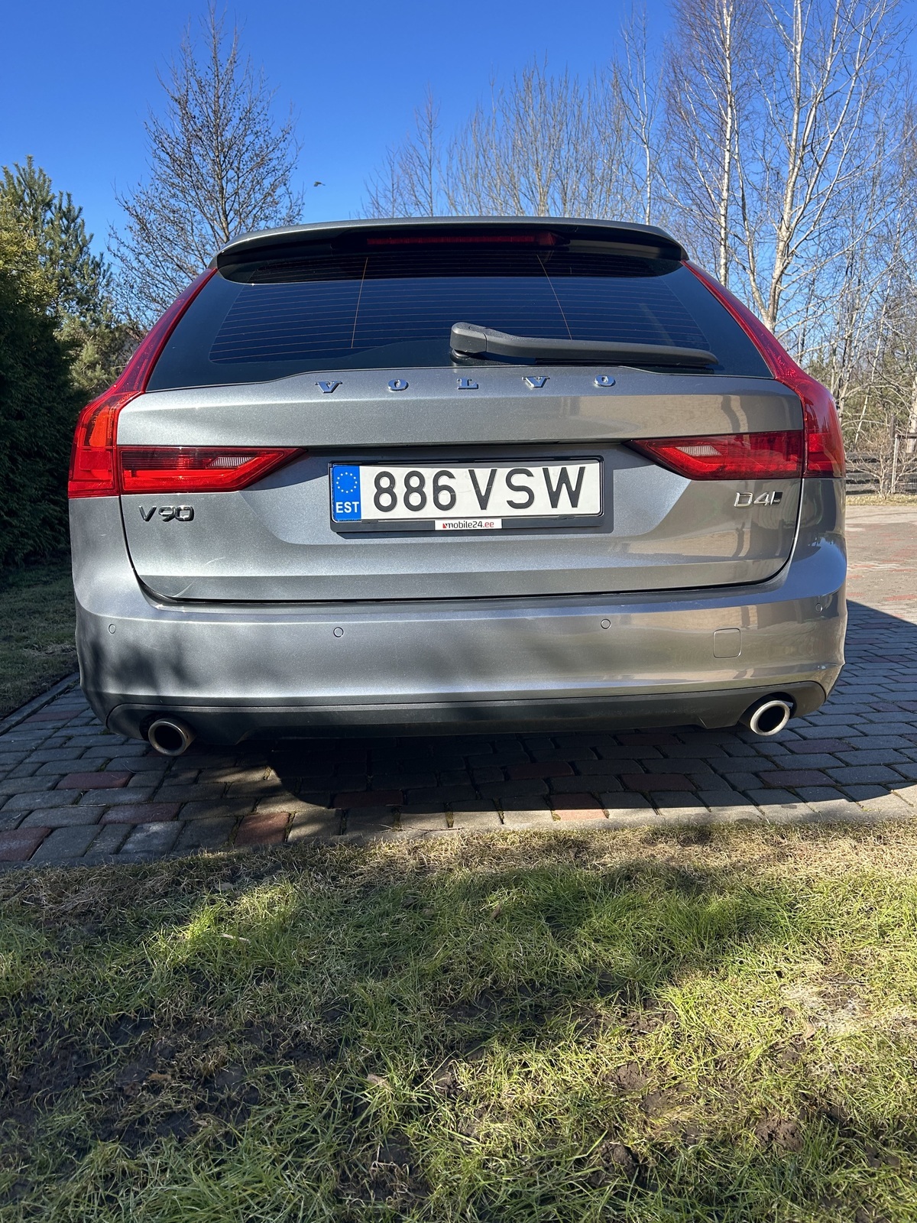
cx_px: 458
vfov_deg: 67.3
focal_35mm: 26
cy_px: 612
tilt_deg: -14.3
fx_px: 918
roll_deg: -2.0
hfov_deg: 53.1
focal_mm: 5.7
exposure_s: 1/1431
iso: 50
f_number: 1.5
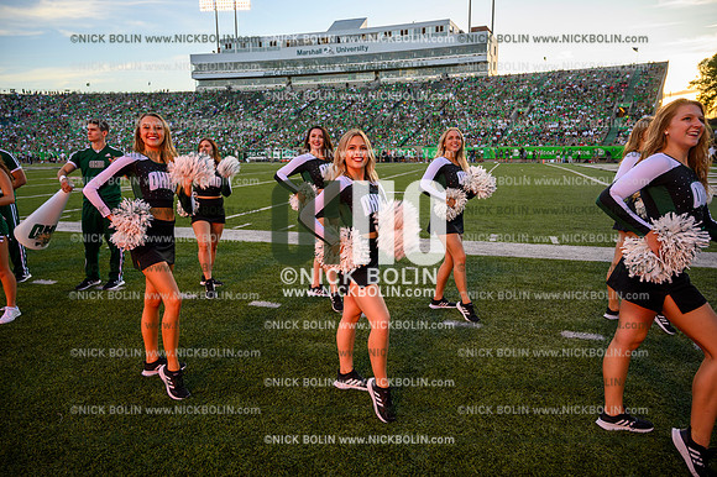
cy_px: 238
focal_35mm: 24
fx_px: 478
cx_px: 358
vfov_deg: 53.1
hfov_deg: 73.8
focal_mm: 24
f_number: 4
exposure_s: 1/125
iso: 100
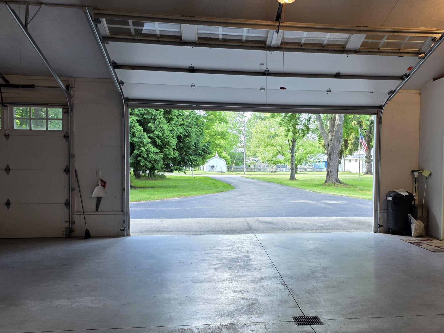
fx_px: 436
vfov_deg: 41.8
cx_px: 269
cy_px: 183
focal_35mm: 34
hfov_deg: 53.5
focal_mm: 6.3
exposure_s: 1/120
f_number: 1.7
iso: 40
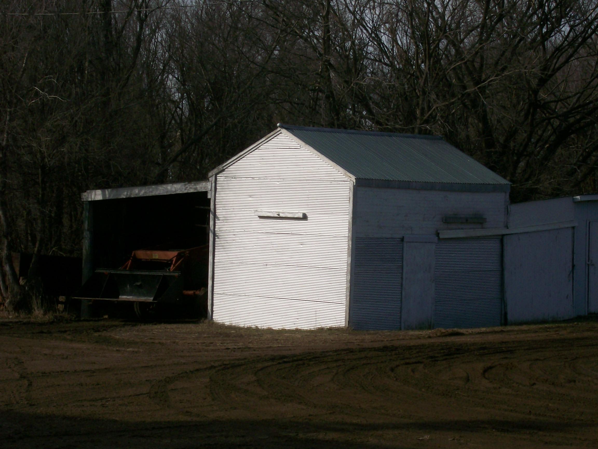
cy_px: 224
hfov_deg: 18.2
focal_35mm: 108
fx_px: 1866
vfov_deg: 13.7
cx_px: 299
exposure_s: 1/428
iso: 80
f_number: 8.5
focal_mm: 18
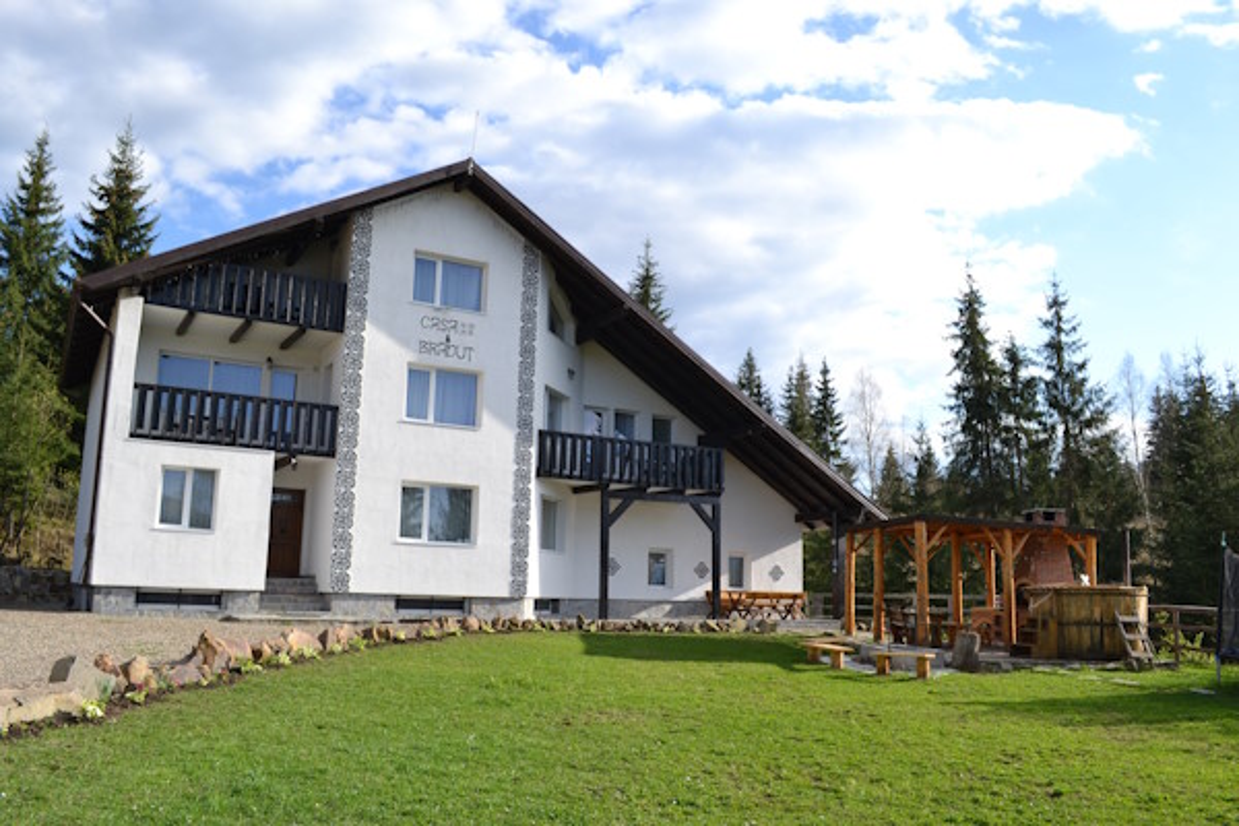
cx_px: 620
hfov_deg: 67.4
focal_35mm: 27
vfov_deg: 47.9
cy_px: 413
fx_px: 929
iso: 100
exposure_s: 1/200
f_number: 7.1
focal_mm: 18
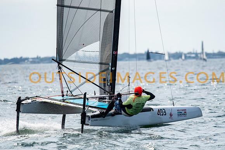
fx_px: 2813
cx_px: 112
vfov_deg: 3.1
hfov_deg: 4.6
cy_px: 75
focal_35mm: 450
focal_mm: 300
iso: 400
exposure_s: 1/6400
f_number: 5
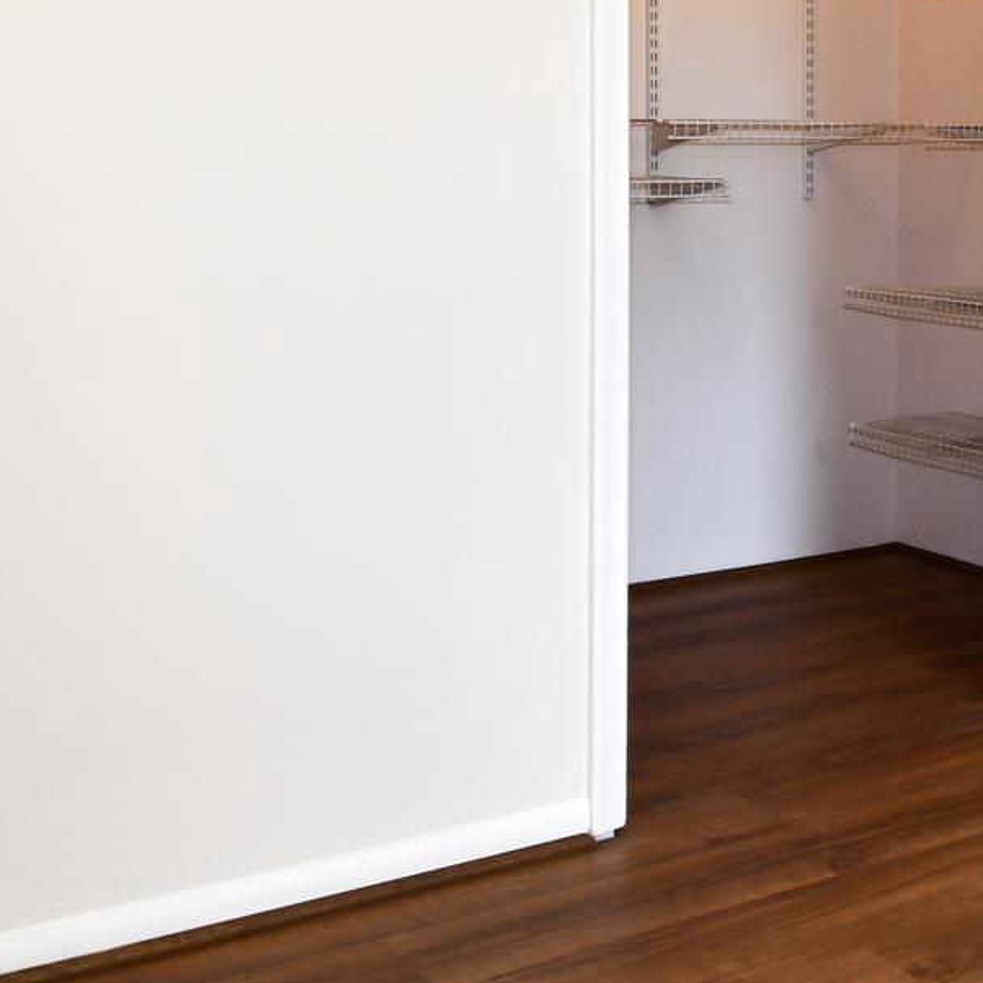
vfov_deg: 31.9
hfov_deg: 30.6
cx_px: 963
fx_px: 1671
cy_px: 189
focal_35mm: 52
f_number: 4
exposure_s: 1/60
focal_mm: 12
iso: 250
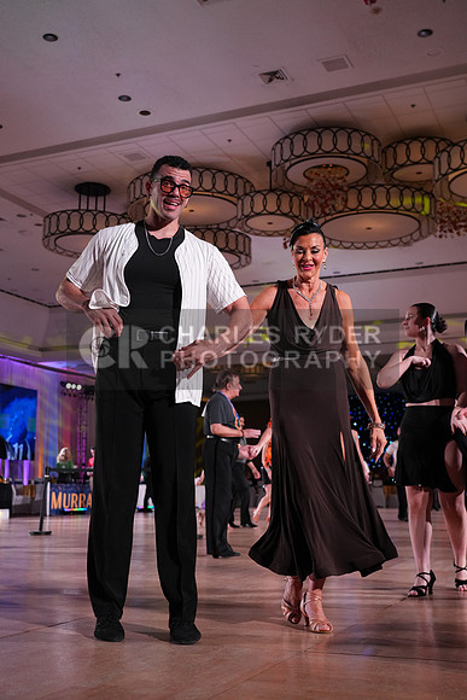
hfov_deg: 33.4
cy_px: 350
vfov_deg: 48.4
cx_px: 234
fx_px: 778
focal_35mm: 40
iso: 2500
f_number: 4
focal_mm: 40
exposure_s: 1/500
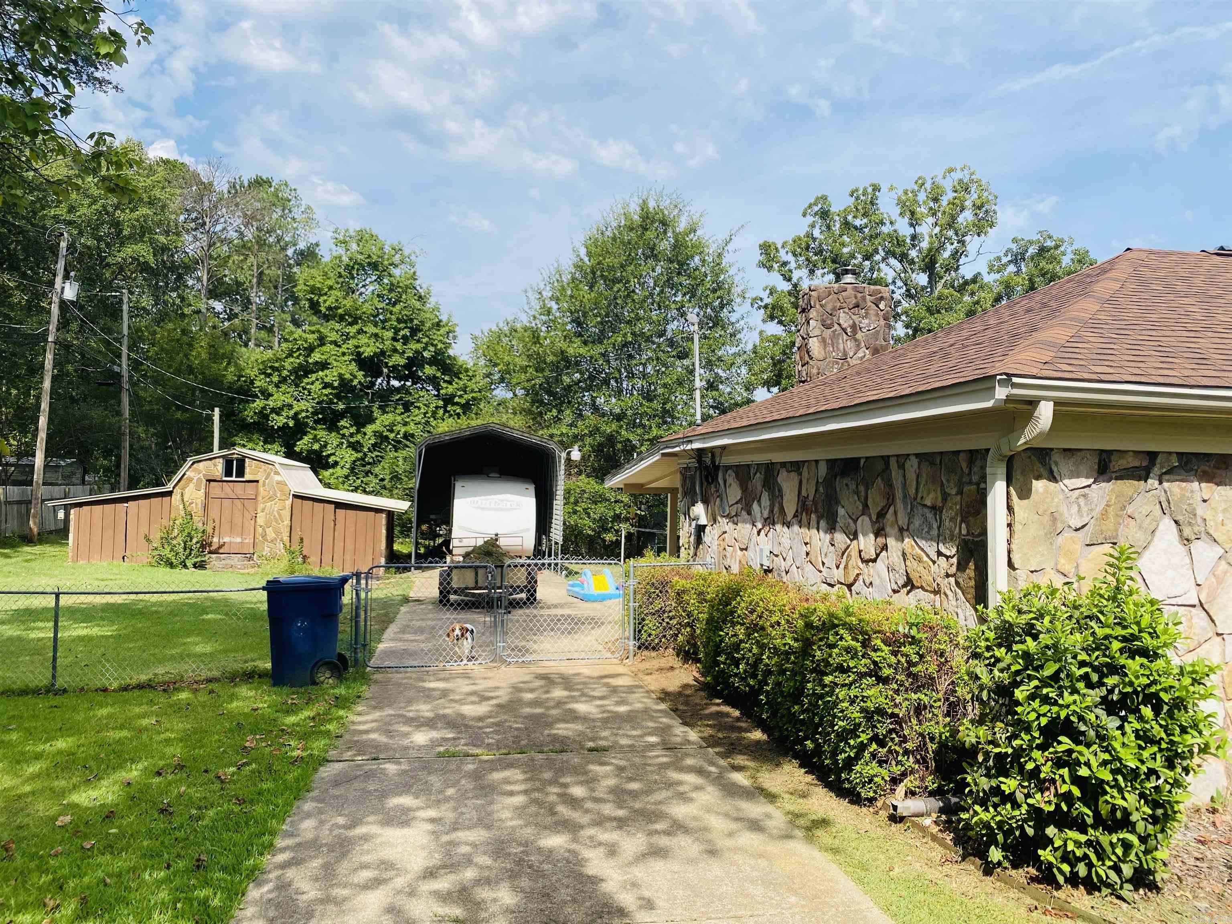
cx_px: 616
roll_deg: -1.1
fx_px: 925
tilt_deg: +0.9
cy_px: 462
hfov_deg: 67.3
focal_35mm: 26
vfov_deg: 53.1
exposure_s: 1/2625
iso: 32
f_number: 1.8
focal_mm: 4.25
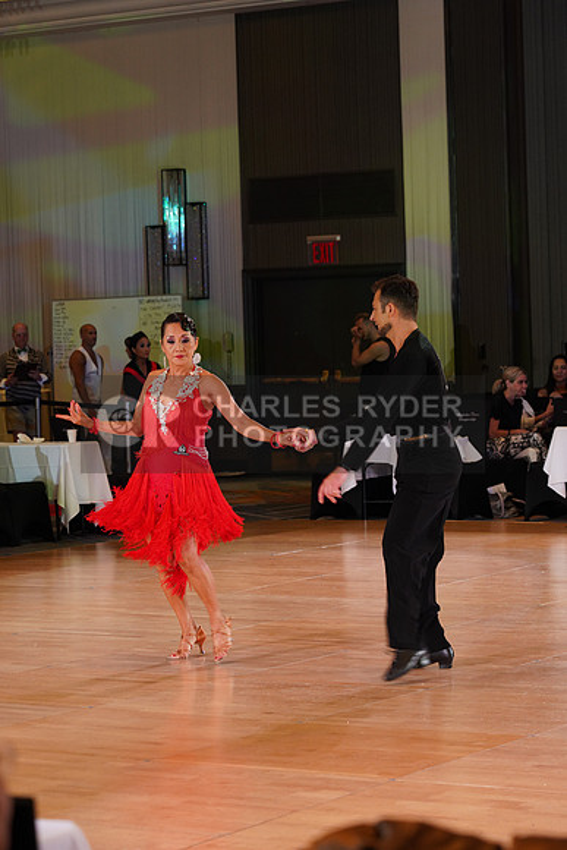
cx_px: 284
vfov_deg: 19.5
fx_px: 2479
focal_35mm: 105
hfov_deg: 13.0
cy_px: 425
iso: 1600
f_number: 5.6
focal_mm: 105
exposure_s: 1/160
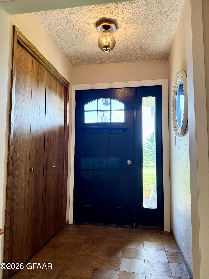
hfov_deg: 56.8
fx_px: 193
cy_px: 140
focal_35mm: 24
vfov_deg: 71.6
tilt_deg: +3.3
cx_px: 104
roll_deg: -1.4
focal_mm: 6.76
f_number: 1.78
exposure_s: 1/146
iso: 200
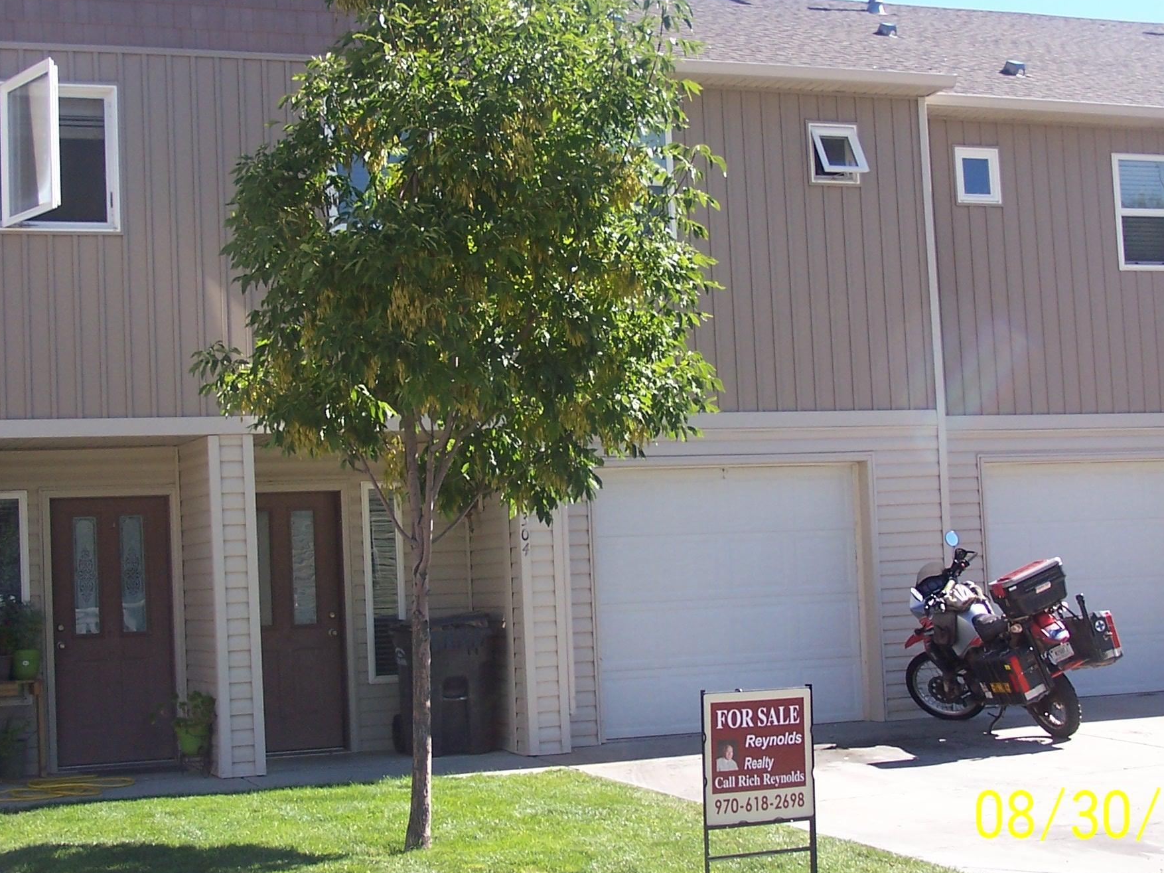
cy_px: 384
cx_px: 613
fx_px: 2253
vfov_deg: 21.9
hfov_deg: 29.0
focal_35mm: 67
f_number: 3.2
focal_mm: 8.5
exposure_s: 1/350
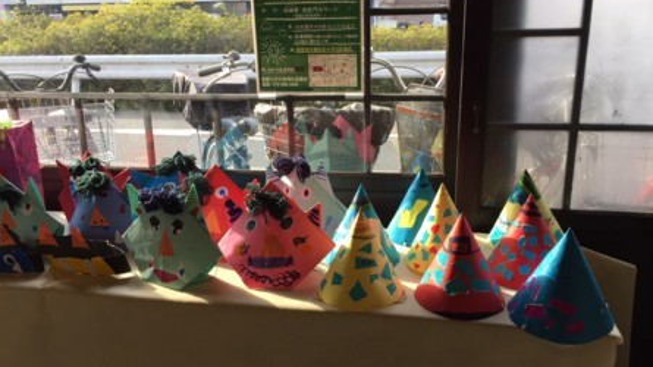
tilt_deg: -17.7
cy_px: 206
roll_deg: +1.7
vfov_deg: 36.6
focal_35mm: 32
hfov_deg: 61.0
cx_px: 327
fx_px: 554
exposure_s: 1/234
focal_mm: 4.15
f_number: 2.2
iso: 32
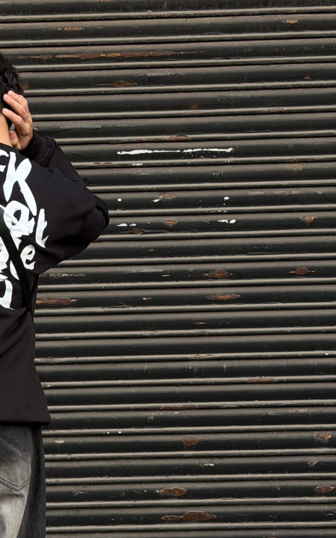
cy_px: 375
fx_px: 1510
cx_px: -71
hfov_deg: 12.4
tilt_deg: -0.5
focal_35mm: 103
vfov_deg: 20.1
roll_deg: +0.0
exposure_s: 1/356
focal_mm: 6.76
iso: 80
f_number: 1.78
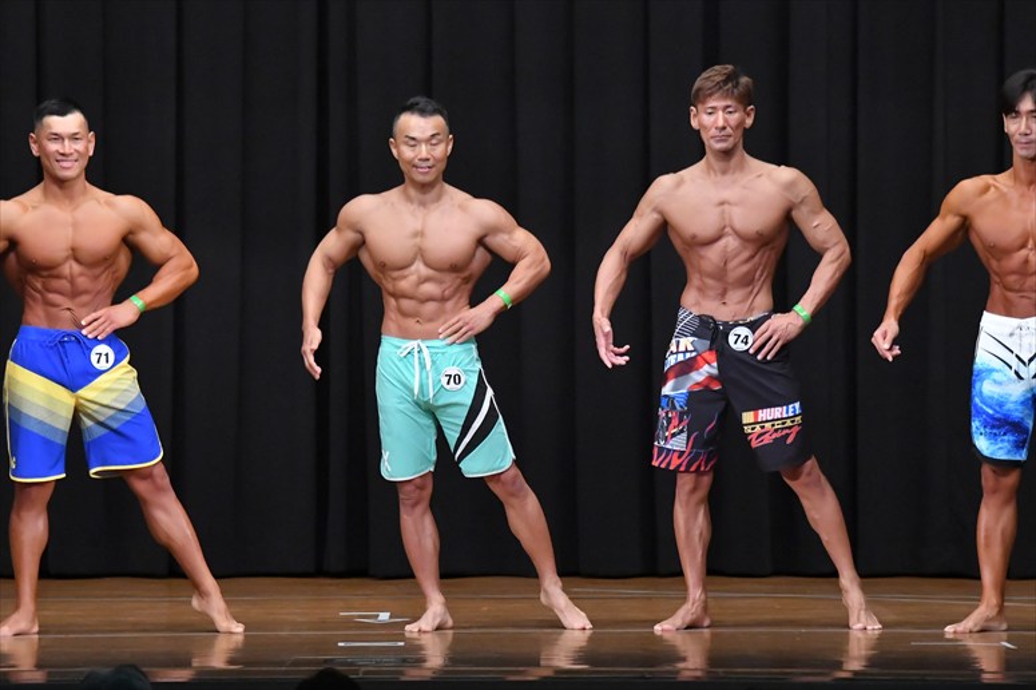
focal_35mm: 217
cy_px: 345
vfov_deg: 6.3
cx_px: 518
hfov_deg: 9.5
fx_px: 6242
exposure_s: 1/400
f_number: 5.6
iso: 8000
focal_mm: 145
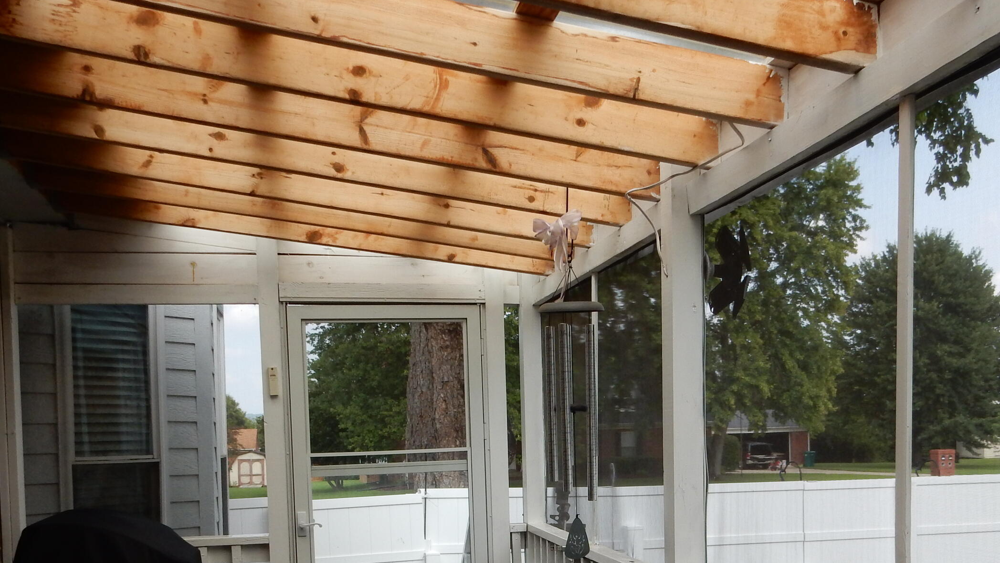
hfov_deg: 51.5
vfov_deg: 29.5
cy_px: 478
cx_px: 548
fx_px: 1034
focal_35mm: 39
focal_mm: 4.5
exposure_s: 1/400
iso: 125
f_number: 3.7
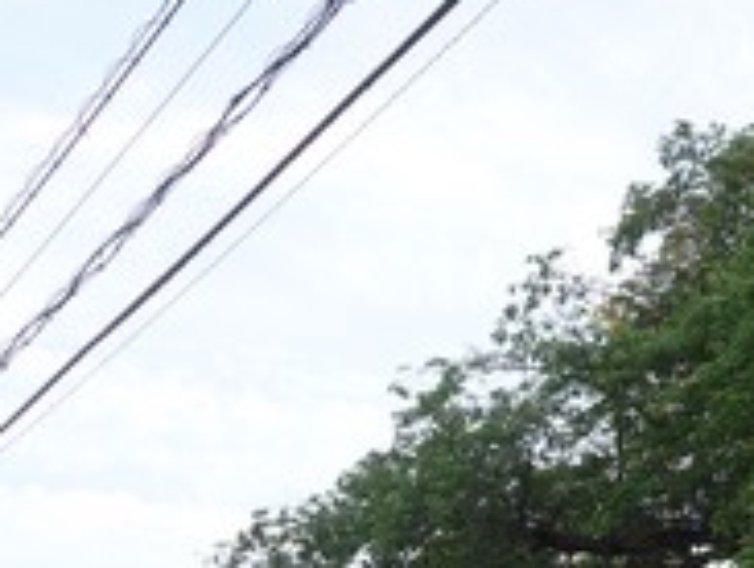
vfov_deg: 15.0
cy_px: 755
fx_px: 2052
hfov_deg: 20.4
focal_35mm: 94
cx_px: 676
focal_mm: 10.4
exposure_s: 1/100
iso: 125
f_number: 4
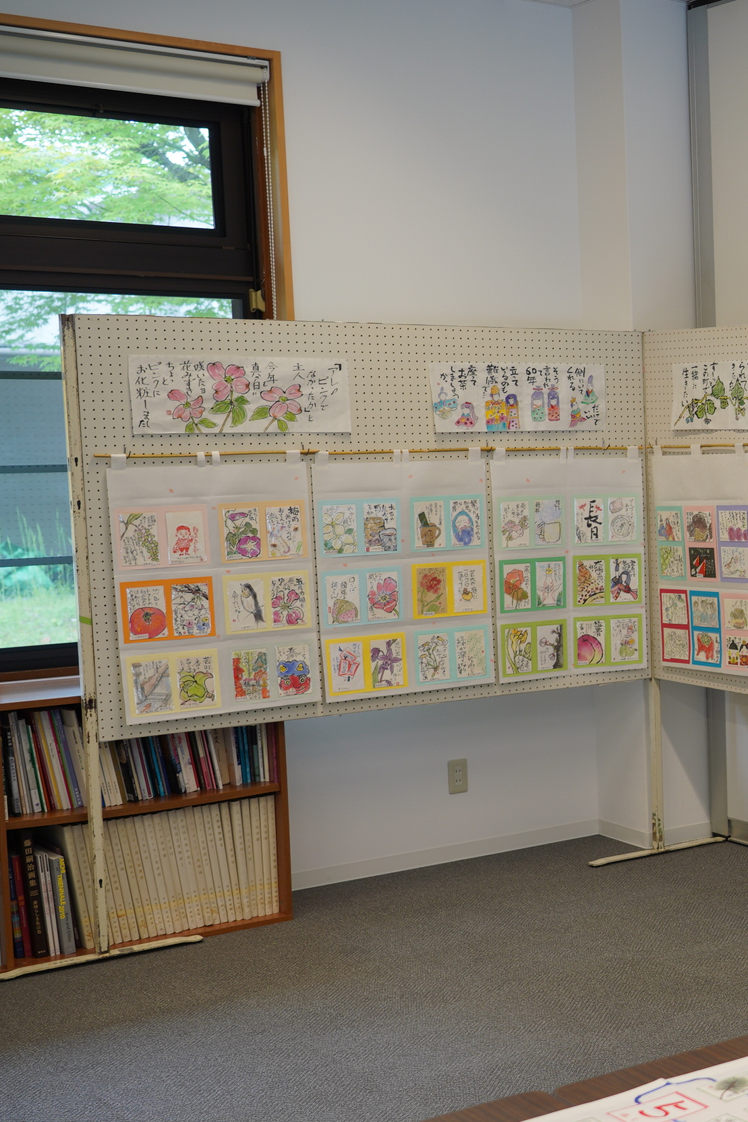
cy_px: 616
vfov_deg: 35.6
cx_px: 984
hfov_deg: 21.7
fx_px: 1746
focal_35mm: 56
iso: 125
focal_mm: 31
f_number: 4
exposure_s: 1/40
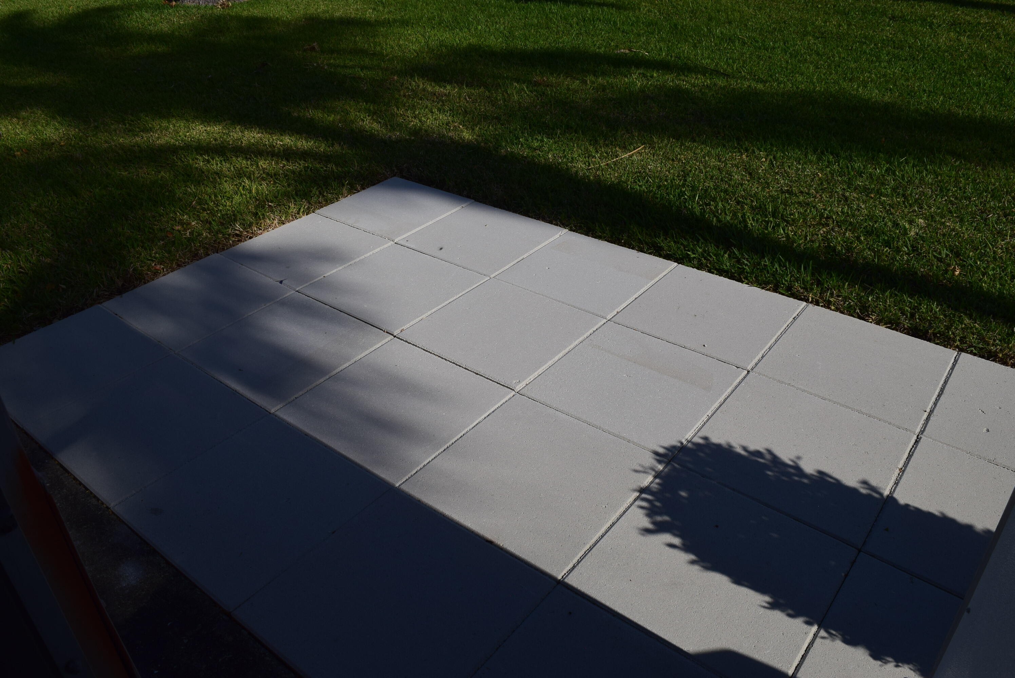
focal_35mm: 27
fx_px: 762
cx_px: 508
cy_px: 339
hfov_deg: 67.3
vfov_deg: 48.0
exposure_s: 1/640
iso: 200
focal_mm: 18
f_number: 11
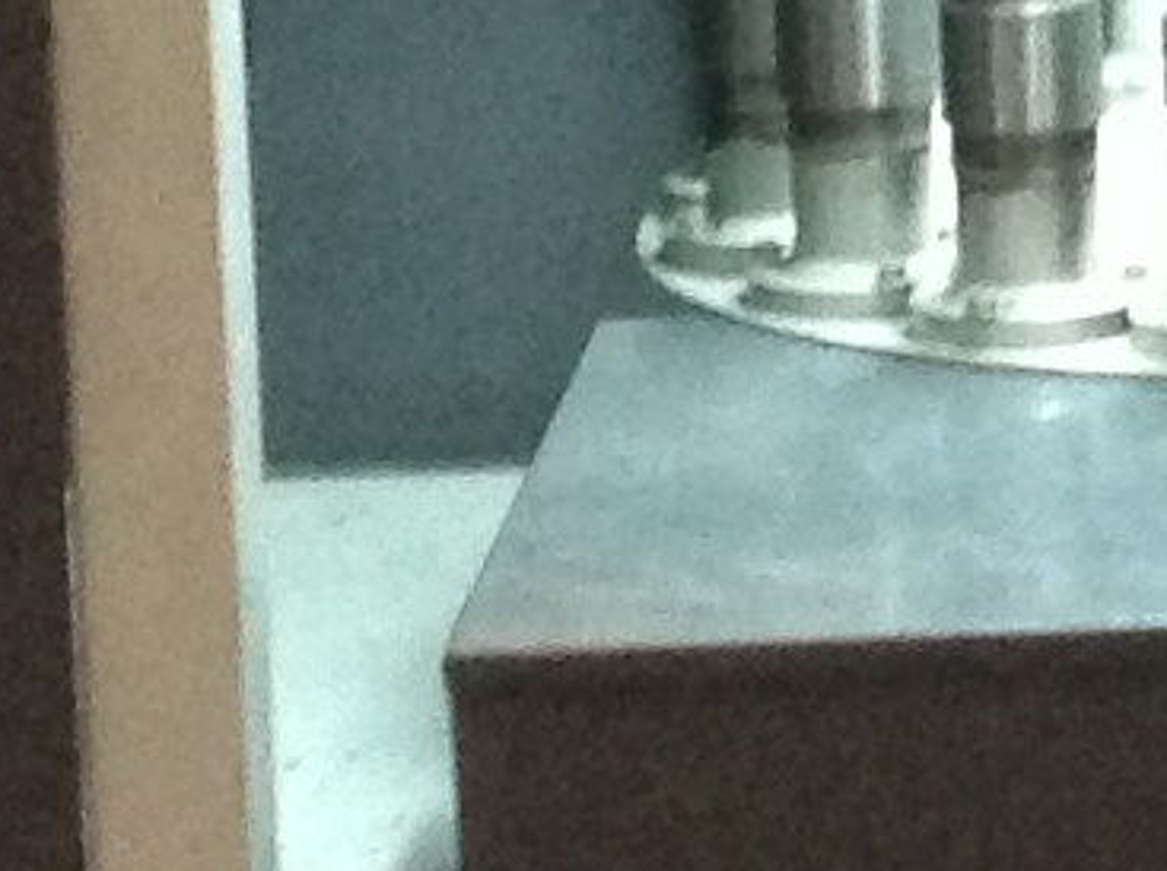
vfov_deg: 5.9
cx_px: 1991
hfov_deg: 7.8
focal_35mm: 247
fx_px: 8313
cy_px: -385
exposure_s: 1/15
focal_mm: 4.28
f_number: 2.4
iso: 400
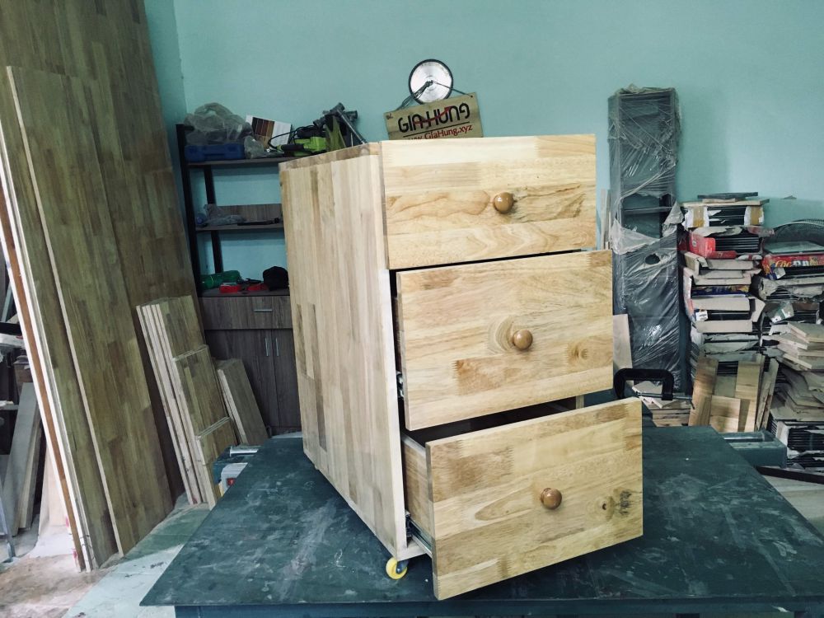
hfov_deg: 61.7
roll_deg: +2.4
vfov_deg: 48.2
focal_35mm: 29
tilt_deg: -12.2
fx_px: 690
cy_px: 309
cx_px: 412
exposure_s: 1/33
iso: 200
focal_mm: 4.15
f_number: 2.2
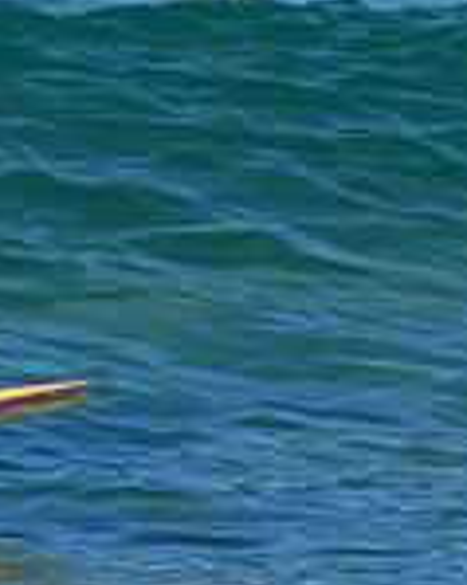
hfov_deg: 1.1
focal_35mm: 1456
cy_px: 42
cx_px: -341
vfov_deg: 1.3
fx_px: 25181
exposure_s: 1/1600
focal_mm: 290
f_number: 7.1
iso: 280
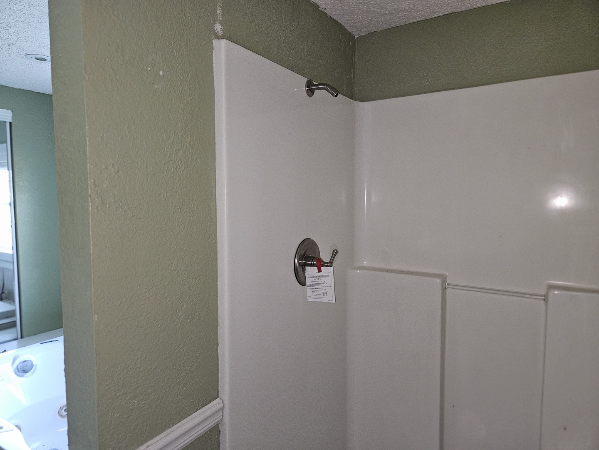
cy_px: 225
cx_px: 300
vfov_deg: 58.9
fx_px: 398
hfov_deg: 73.9
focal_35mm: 23
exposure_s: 1/60
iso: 800
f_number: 1.8
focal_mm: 5.4
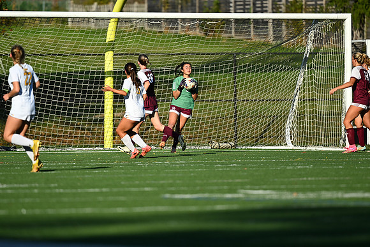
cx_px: 185
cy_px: 124
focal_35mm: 500
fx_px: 5140
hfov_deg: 4.1
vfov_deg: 2.8
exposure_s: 1/2000
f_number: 5.6
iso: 360
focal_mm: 500
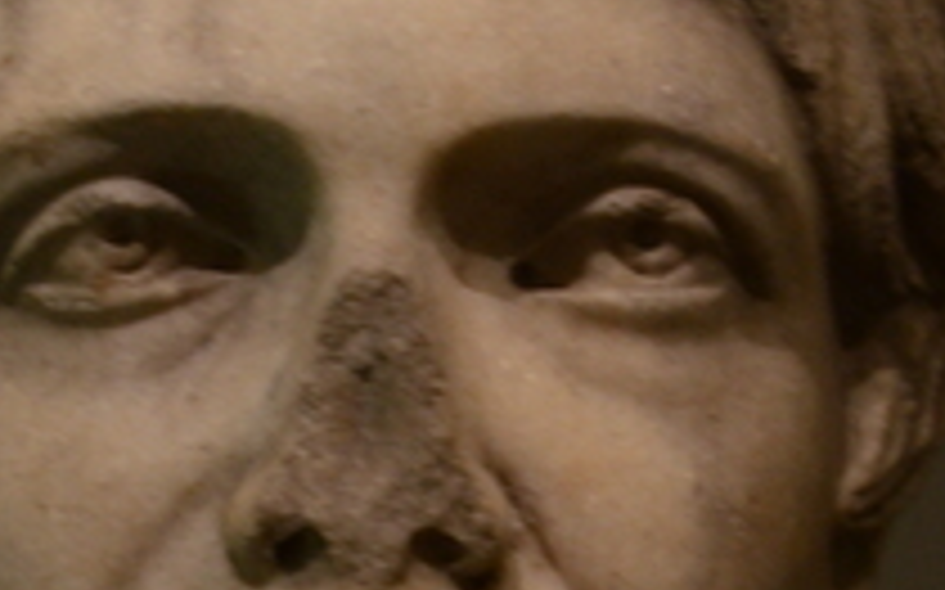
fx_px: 6203
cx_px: 418
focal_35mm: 241
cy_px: 676
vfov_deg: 5.4
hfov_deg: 8.7
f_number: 4.8
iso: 1250
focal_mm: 50
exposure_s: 1/20
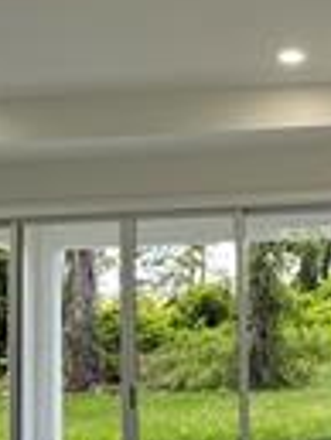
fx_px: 662
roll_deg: +0.8
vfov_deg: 36.7
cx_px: 379
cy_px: 246
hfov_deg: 25.7
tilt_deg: +6.8
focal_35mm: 52
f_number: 2.2
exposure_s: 1/120
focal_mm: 2.22
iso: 64
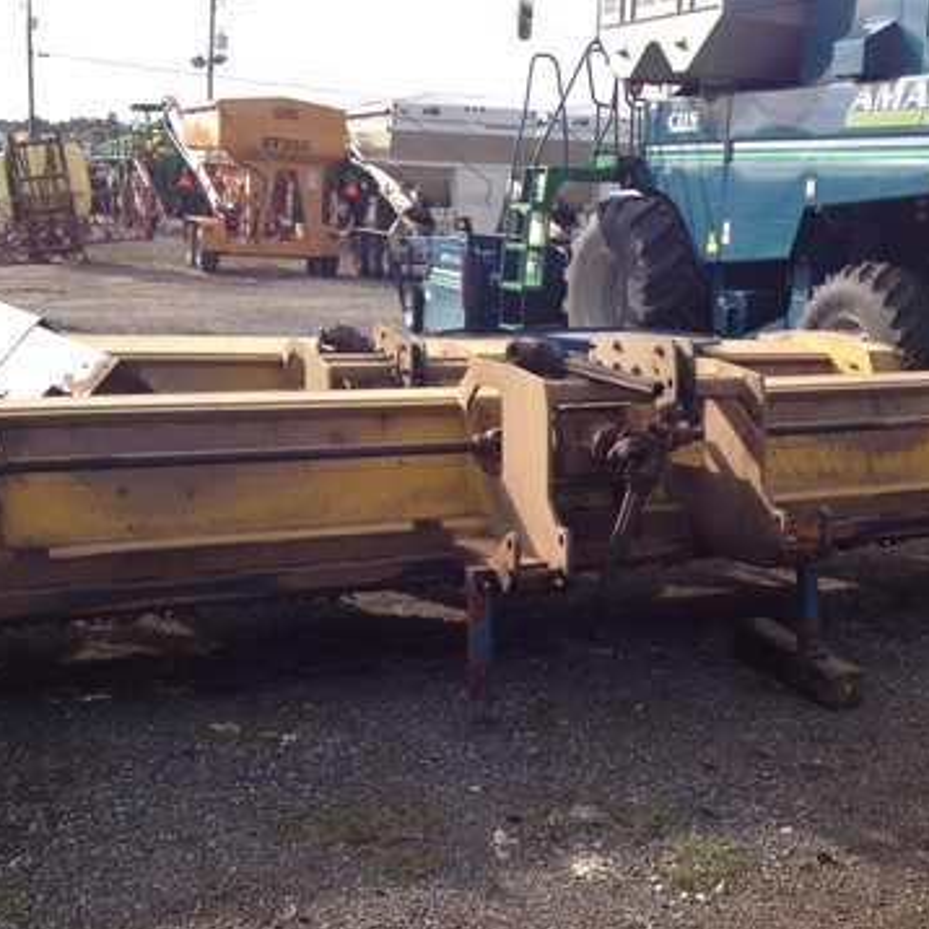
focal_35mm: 47
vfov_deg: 36.0
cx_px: 610
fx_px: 1427
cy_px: 524
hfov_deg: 35.7
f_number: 2.4
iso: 50
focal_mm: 4.28
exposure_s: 1/575
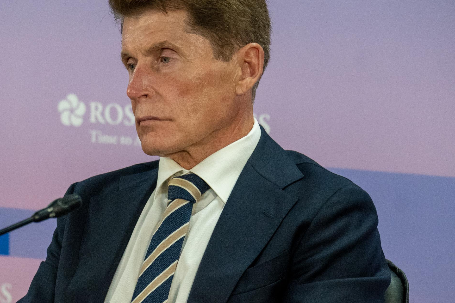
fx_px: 3994
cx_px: 186
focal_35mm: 316
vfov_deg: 4.3
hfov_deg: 6.5
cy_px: 151
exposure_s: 1/160
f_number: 5.3
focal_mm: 125
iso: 3200
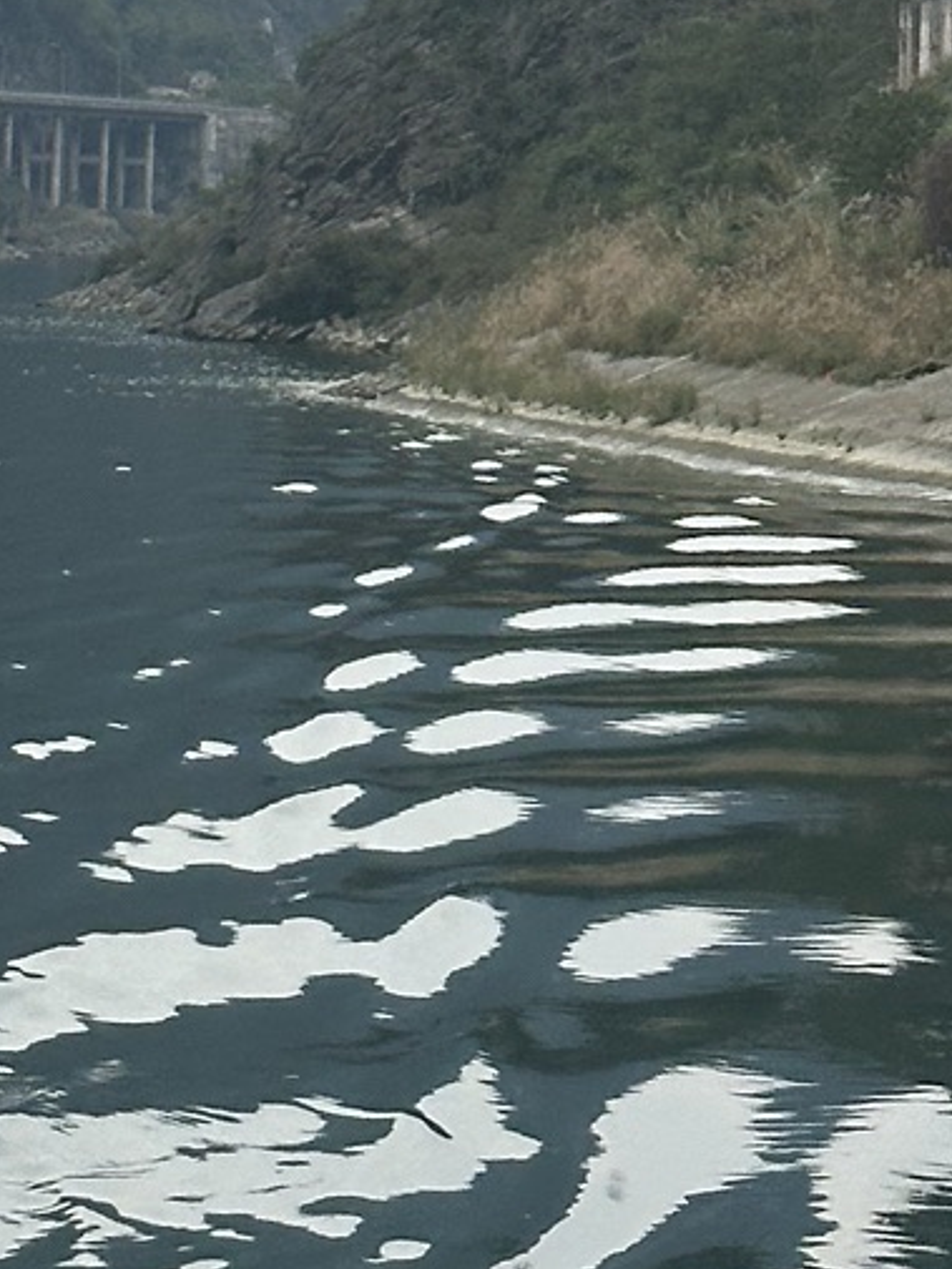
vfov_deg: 10.2
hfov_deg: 7.8
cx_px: 274
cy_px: -417
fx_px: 6964
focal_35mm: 190
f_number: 1.78
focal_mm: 6.86
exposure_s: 1/1073
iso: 64
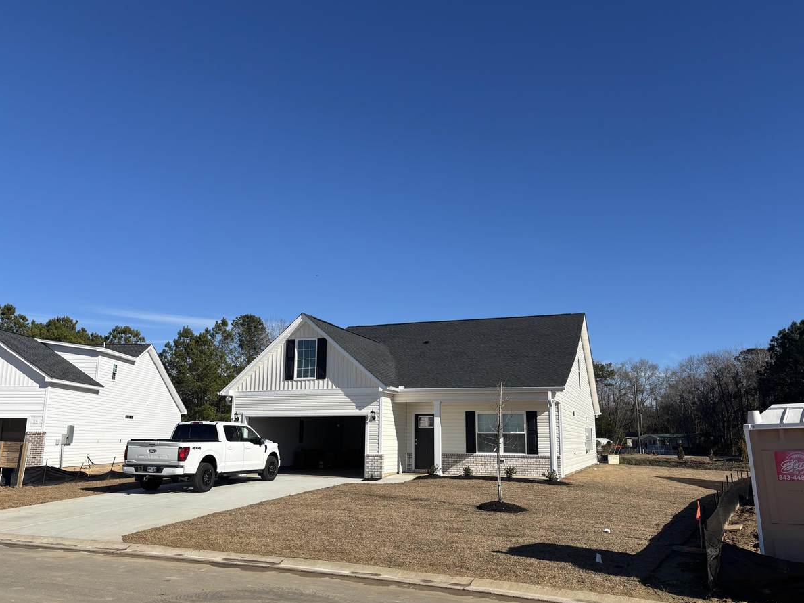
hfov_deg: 63.5
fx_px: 650
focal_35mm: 28
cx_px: 398
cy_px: 313
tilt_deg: +11.1
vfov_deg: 49.7
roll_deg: -0.6
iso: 50
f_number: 1.6
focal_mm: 5.96
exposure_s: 1/4425
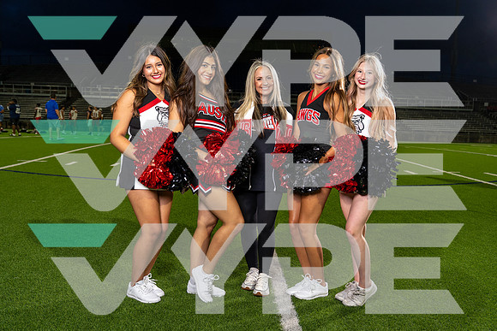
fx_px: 483
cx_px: 248
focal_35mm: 35
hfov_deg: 54.4
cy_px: 166
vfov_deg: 37.9
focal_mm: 35
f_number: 4.5
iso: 640
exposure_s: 1/250
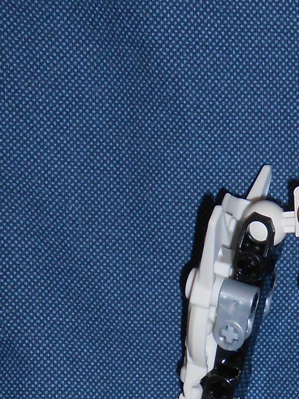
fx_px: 1348
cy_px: 629
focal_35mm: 117
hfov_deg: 12.0
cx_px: 457
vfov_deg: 15.3
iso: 80
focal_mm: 6
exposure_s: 1/30
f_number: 3.9
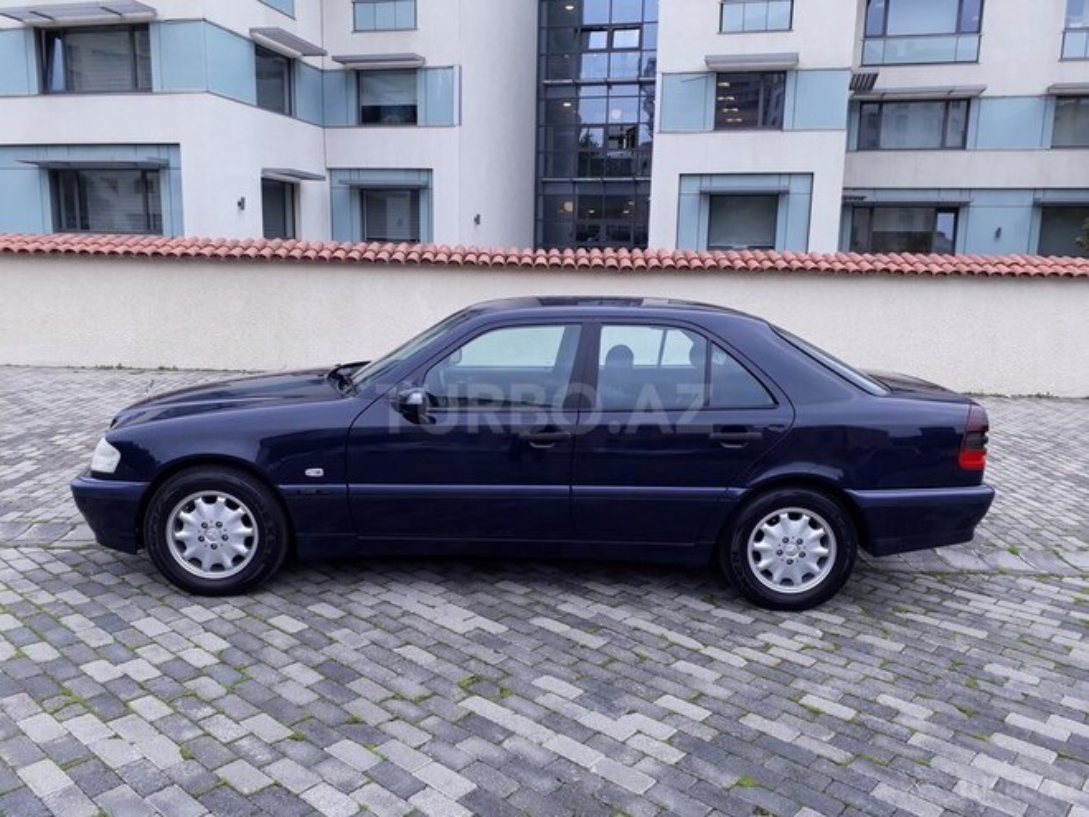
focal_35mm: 27
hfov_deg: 65.3
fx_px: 849
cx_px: 544
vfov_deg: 51.4
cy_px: 408
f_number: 1.9
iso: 40
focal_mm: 3.6
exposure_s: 1/265
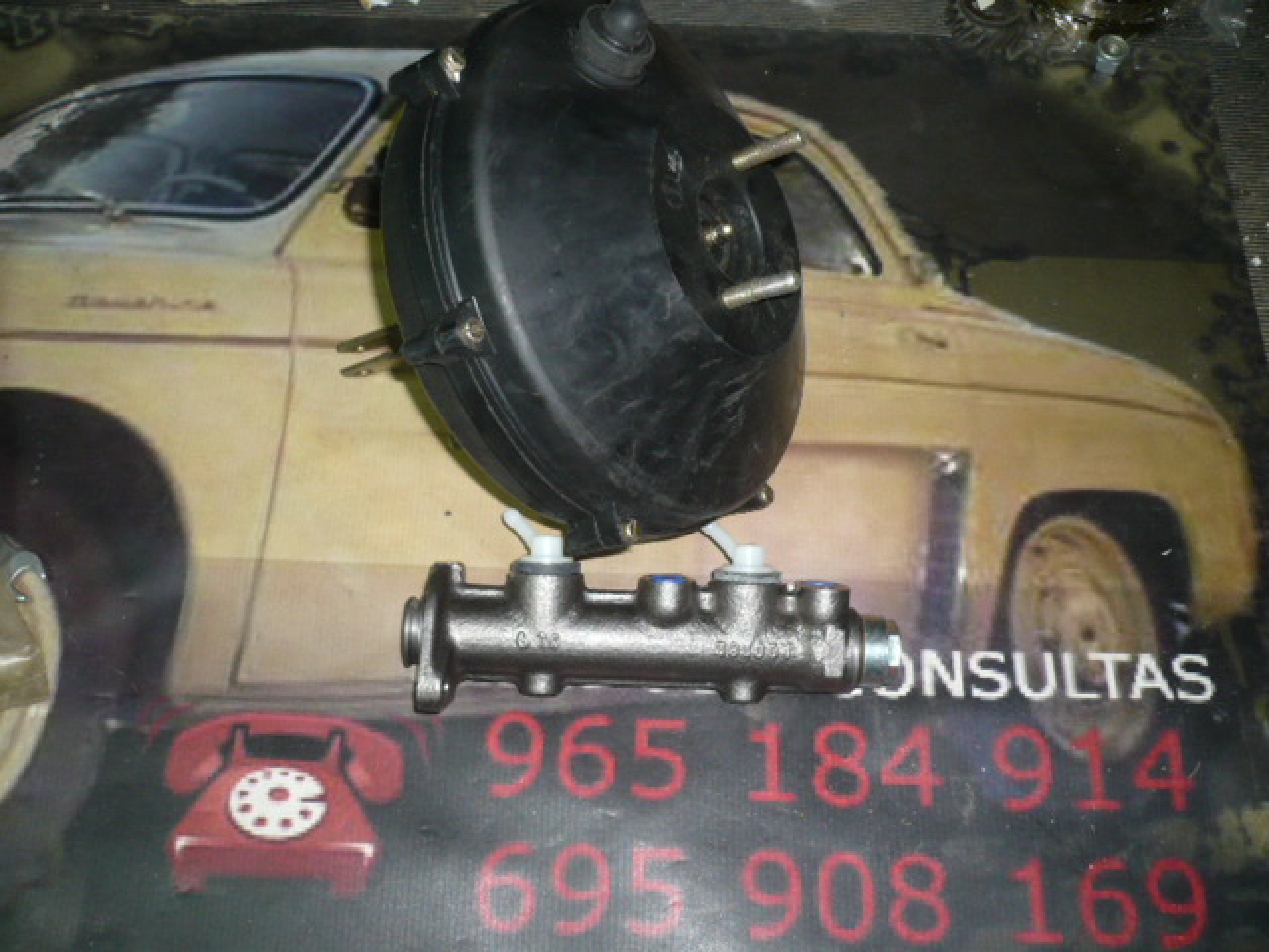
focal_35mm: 35
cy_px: 476
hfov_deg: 52.6
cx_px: 634
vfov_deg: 40.7
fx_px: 1283
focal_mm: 5.8
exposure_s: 1/30
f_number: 2.8
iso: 160
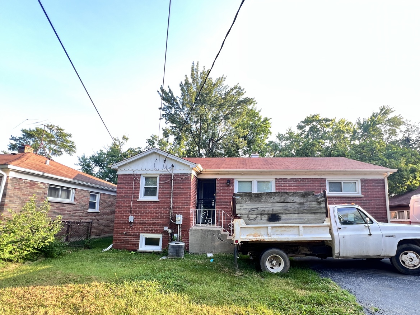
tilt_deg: +8.2
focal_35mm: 16
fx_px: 194
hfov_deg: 94.2
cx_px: 230
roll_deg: -1.1
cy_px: 190
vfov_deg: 77.2
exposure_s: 1/99
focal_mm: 1.57
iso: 64
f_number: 1.8
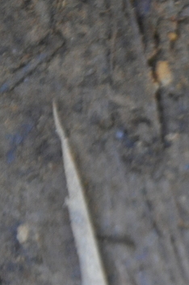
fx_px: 5290
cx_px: 357
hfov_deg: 2.0
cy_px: 291
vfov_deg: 3.1
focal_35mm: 669
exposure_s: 1/30
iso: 800
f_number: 5.6
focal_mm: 105
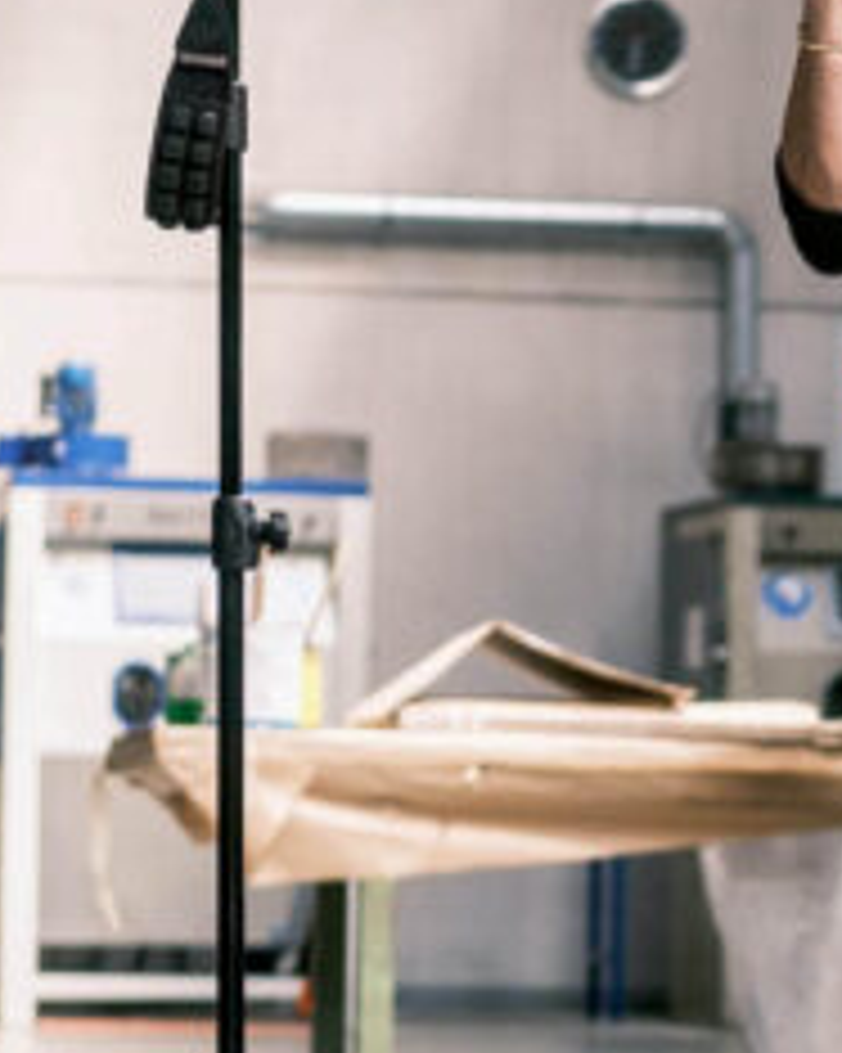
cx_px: 1146
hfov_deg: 7.0
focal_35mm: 218
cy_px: 765
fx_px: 6795
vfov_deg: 8.9
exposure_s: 1/1250
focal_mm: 35
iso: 640
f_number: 2
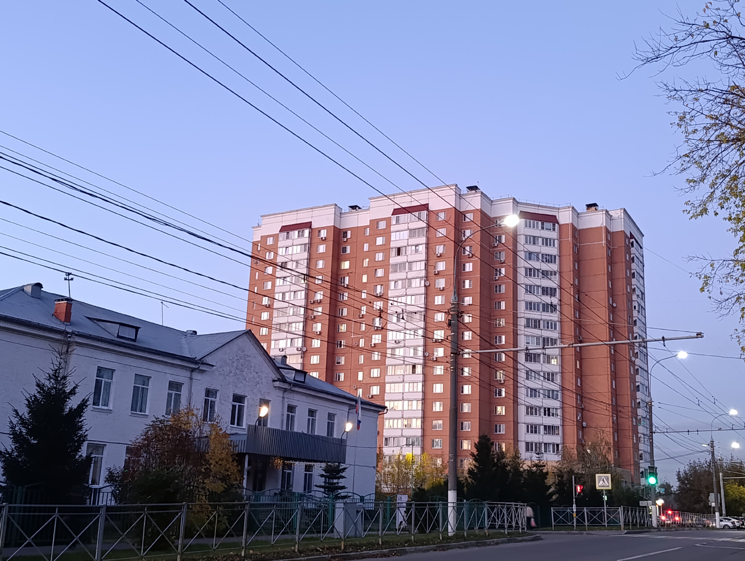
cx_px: 372
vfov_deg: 37.8
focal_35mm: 38
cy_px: 280
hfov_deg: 48.9
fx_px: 819
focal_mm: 6.11
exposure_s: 1/25
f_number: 1.7
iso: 1250
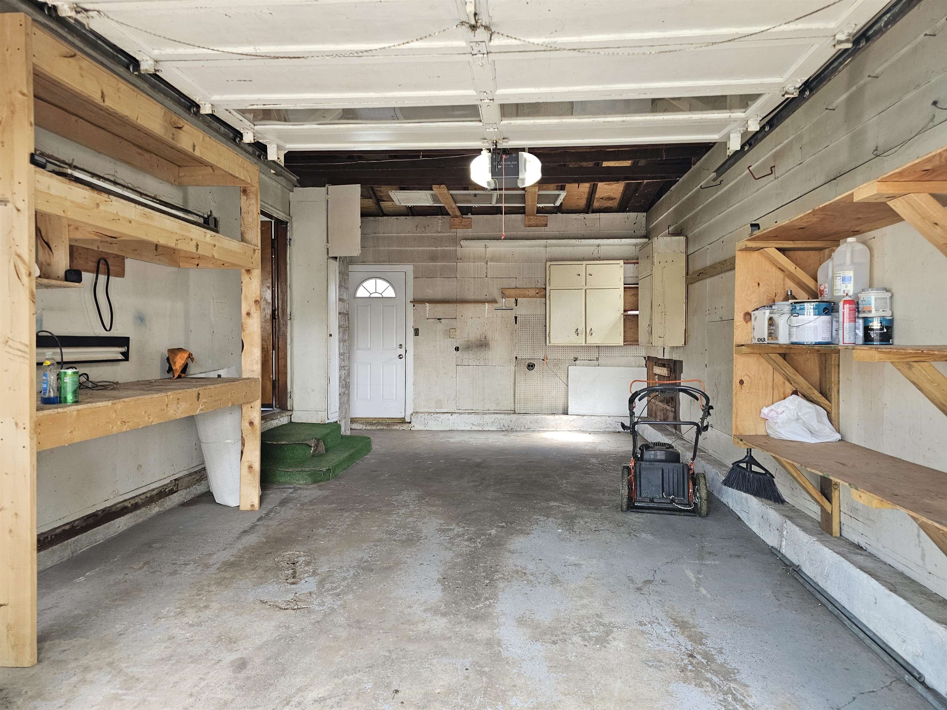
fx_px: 629
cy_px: 355
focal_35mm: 23
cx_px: 474
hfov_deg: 73.9
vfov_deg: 58.9
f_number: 1.7
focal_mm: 6.3
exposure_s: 1/120
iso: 250
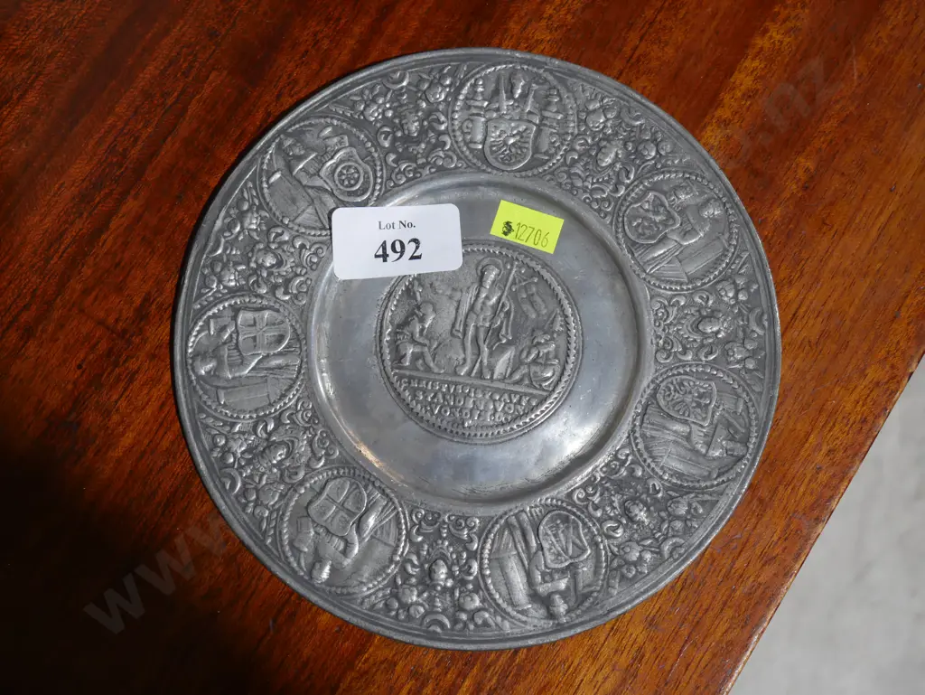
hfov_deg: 33.2
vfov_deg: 25.3
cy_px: 348
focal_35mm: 58
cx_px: 462
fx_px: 1551
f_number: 5.4
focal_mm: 29
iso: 640
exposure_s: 1/60
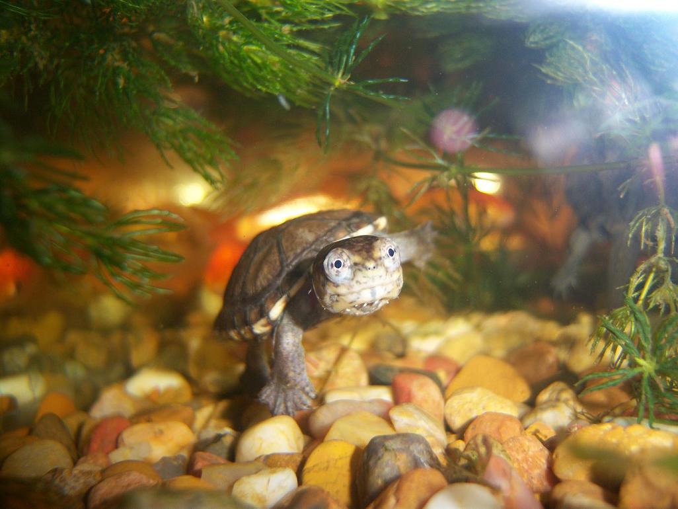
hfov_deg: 51.3
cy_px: 254
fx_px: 705
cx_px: 339
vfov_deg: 39.7
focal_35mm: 36
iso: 80
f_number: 2.8
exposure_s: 1/60
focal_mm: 7.5
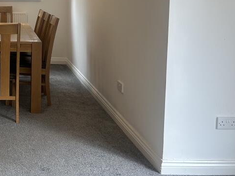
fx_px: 373
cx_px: -10
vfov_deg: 25.7
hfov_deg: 31.7
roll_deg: +0.1
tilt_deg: -4.8
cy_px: 17
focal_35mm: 55
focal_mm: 5.7
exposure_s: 1/100
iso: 64
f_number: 1.5
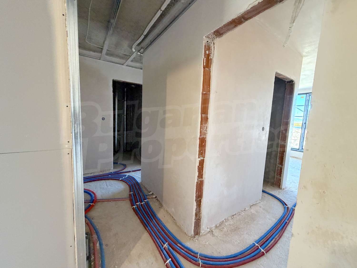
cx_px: 178
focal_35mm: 14
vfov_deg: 85.7
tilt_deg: -5.0
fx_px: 144
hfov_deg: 102.1
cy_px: 134
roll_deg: -5.5
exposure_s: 1/60
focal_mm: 2.22
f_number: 2.2
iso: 400
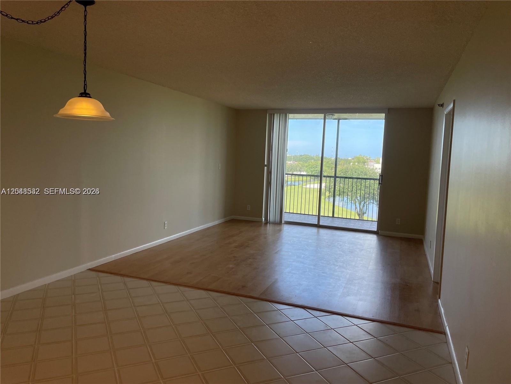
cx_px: 256
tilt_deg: -4.1
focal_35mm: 26
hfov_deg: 67.3
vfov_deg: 53.1
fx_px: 384
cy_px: 192
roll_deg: -2.4
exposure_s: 1/633
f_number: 1.6
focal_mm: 4.2
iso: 32
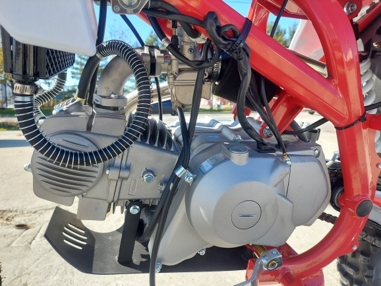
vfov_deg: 56.9
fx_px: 264
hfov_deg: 71.6
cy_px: 143
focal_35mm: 24
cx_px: 190
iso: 40
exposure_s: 1/351
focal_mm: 5.23
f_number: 1.8
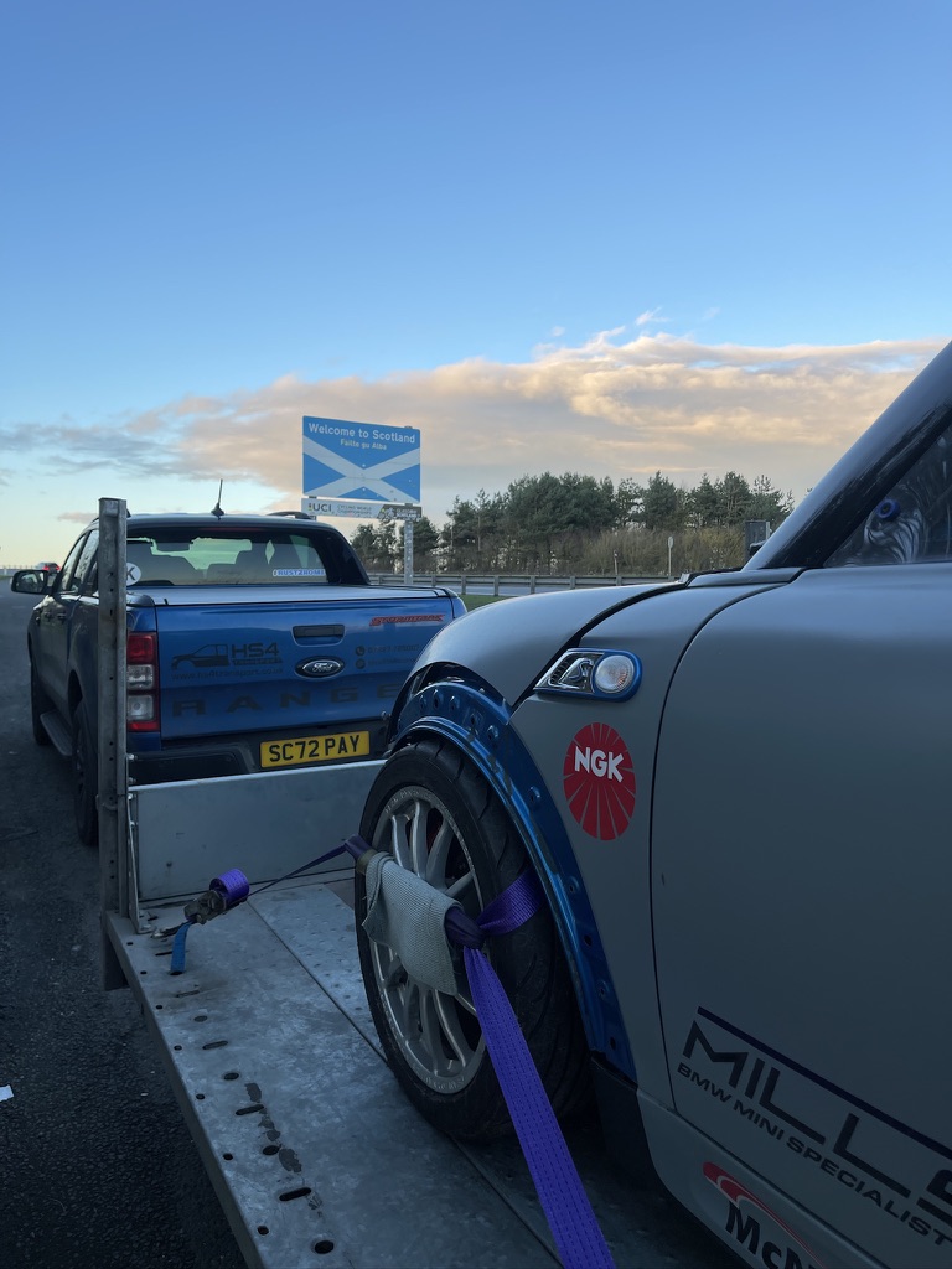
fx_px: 917
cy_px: 634
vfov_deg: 69.4
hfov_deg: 54.9
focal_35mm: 25
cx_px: 476
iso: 32
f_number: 1.6
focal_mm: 5.1
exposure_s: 1/343
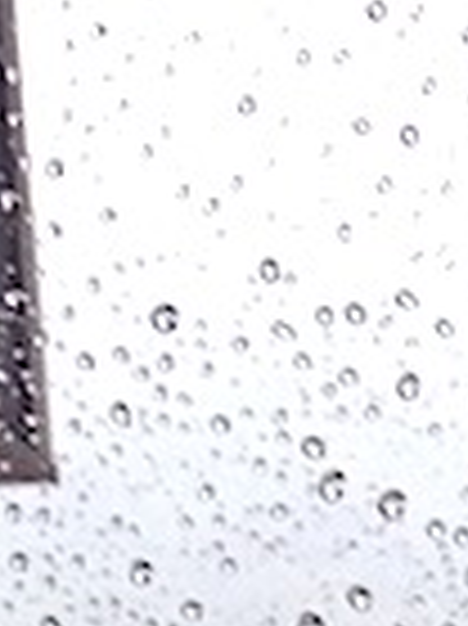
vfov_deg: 8.5
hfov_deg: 7.0
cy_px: 1756
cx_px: 1130
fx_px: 3629
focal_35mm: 201
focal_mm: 4.28
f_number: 2.4
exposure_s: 1/120
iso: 100
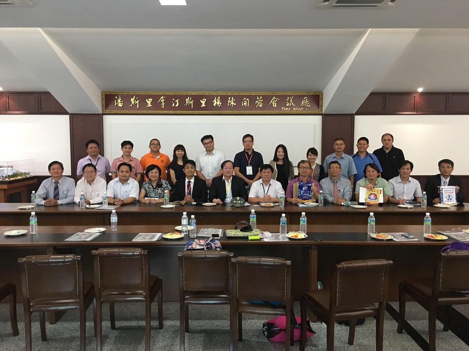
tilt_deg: -3.8
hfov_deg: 61.7
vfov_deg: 48.2
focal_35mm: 29
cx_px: 234
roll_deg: +0.7
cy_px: 176
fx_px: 393
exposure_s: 1/17
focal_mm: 4.15
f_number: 2.2
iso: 100
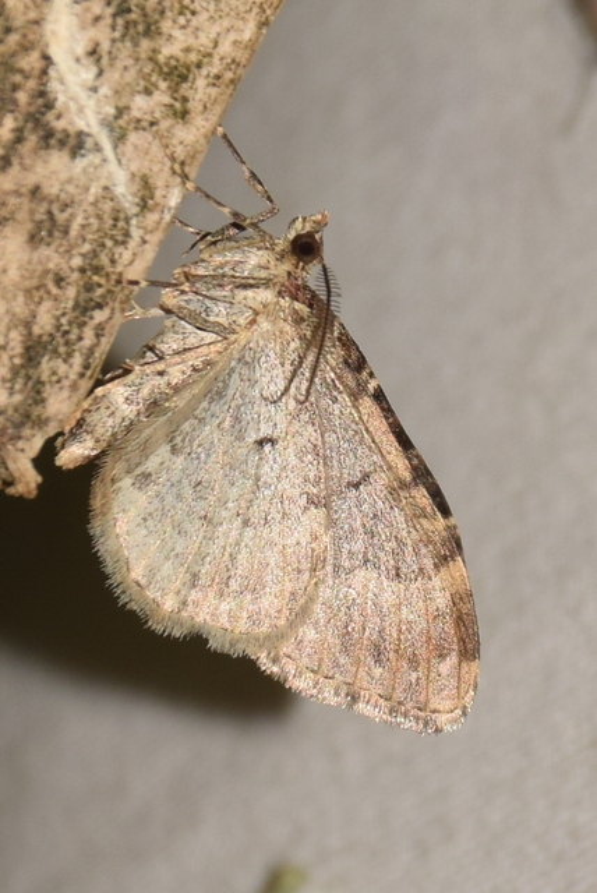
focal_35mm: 210
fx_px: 5212
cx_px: 298
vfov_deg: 9.8
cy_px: 446
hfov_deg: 6.6
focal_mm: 140
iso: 125
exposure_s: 1/160
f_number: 10
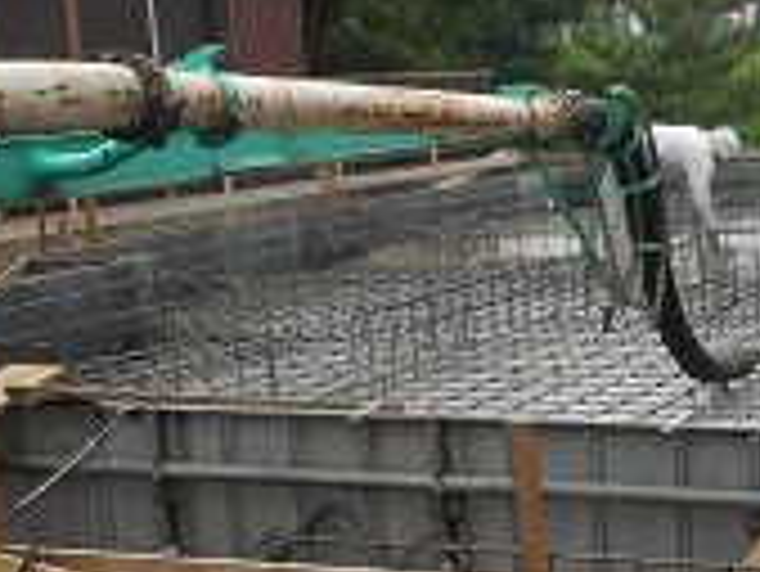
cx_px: 702
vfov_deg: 19.6
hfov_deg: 25.4
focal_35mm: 74
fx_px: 1626
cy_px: 502
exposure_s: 1/400
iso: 80
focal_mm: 4.5
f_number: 3.7
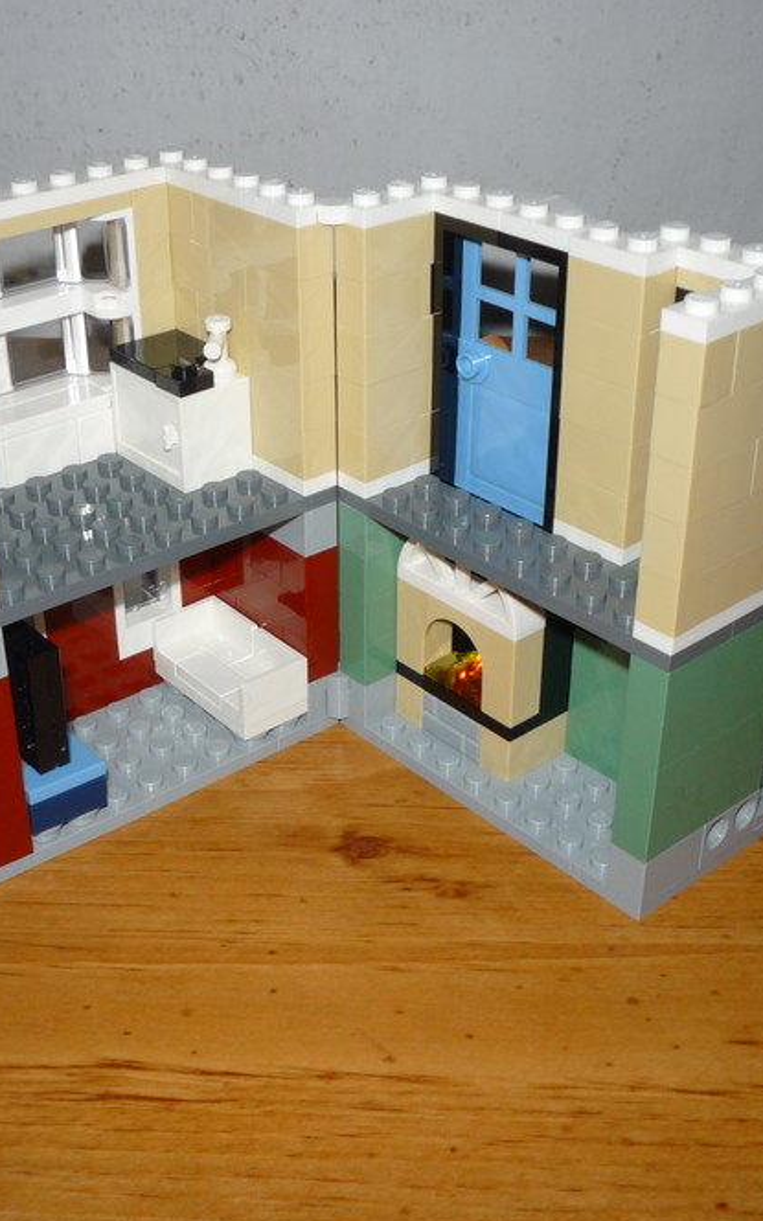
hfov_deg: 27.9
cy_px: 615
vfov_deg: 43.5
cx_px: 309
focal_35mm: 46
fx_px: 1530
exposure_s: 1/30
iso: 100
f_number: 4
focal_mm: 5.2
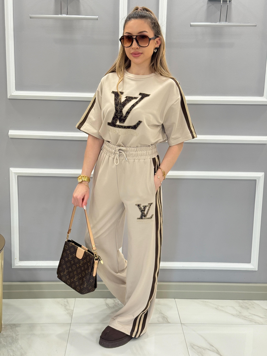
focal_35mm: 48
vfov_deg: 39.7
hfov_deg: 30.3
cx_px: 134
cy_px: 178
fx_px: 494
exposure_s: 1/100
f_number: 1.78
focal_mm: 6.76
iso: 125
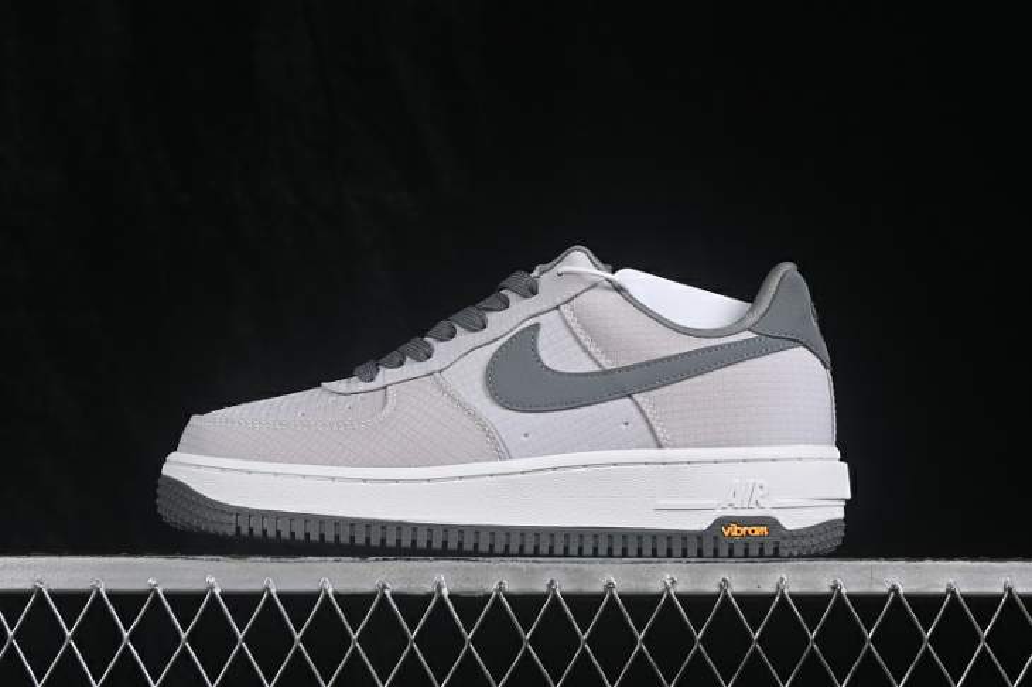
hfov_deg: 27.0
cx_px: 516
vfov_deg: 18.2
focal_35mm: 75
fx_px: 2149
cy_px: 344
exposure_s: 1/80
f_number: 8
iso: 160
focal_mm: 50
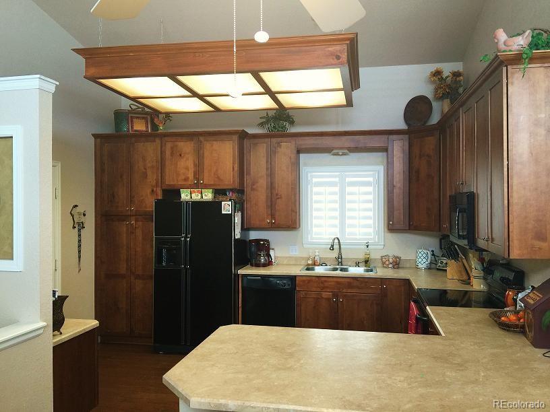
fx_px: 461
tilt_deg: +0.1
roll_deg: -0.1
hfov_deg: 61.7
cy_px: 206
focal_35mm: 29
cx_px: 275
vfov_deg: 48.2
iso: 32
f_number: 2.2
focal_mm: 4.15
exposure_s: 1/30
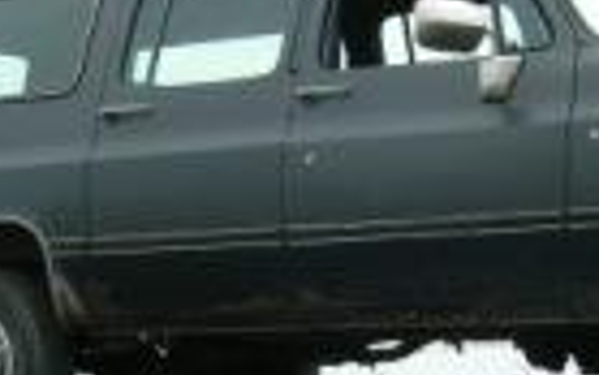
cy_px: 345
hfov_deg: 16.0
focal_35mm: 130
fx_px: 2123
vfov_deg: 10.0
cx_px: 448
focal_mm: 6.4
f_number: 5
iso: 50
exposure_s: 1/210
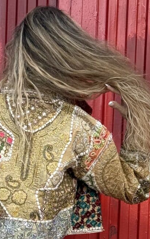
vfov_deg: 13.0
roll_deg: -2.6
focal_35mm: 159
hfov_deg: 8.3
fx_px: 1039
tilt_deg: +1.7
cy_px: 246
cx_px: 61
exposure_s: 1/1264
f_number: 1.78
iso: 80
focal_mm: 6.76
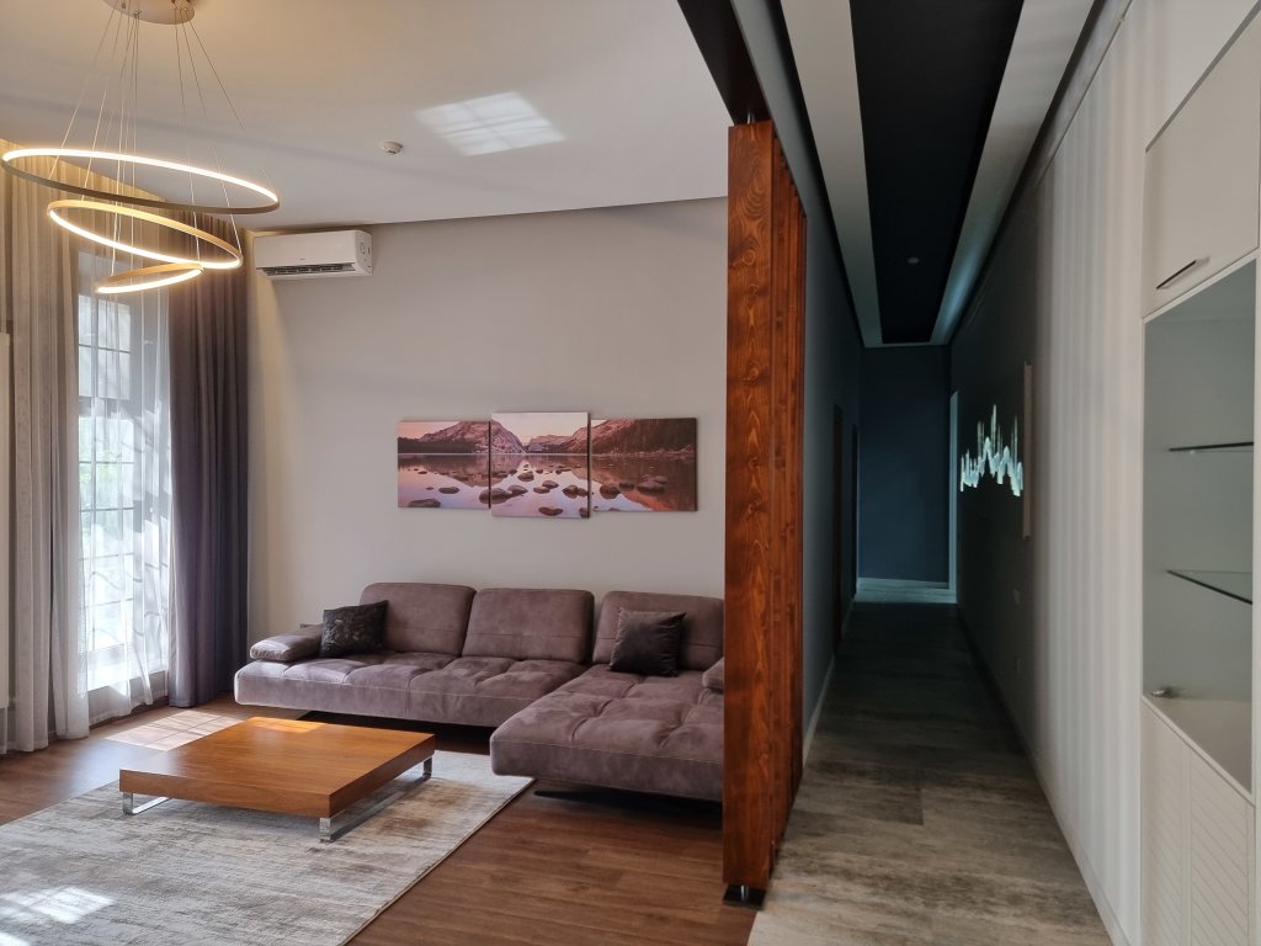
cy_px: 473
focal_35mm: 24
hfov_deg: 71.6
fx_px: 874
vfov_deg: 56.8
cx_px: 630
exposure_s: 1/100
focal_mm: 6.7
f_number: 1.8
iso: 125
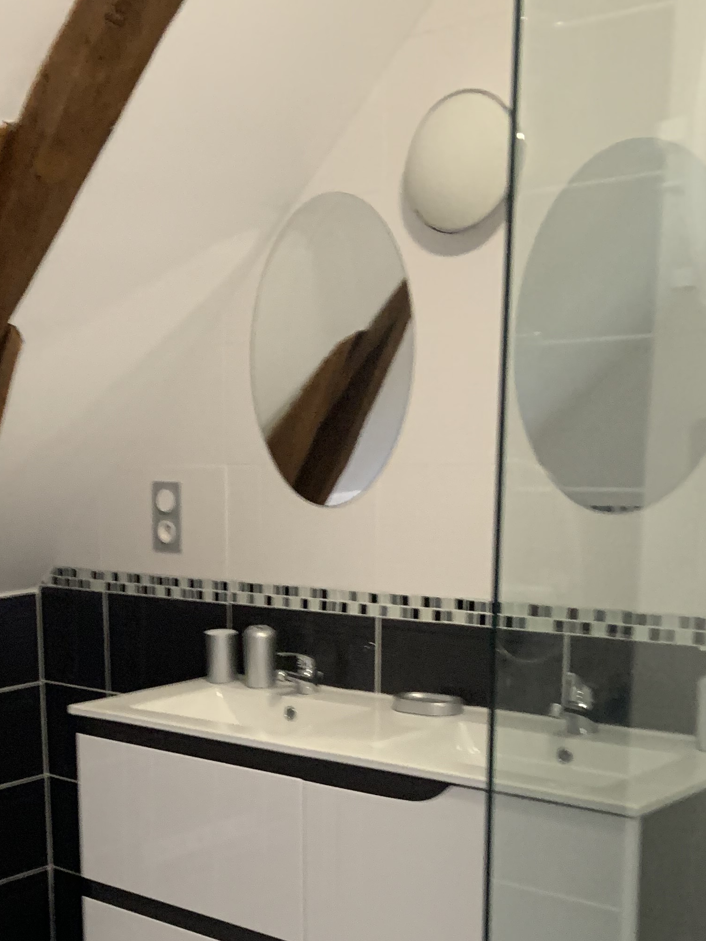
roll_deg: +2.2
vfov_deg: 35.5
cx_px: 135
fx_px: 1414
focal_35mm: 52
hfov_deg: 27.4
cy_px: 770
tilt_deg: -10.6
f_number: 1.8
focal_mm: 4.25
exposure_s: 1/55
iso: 400
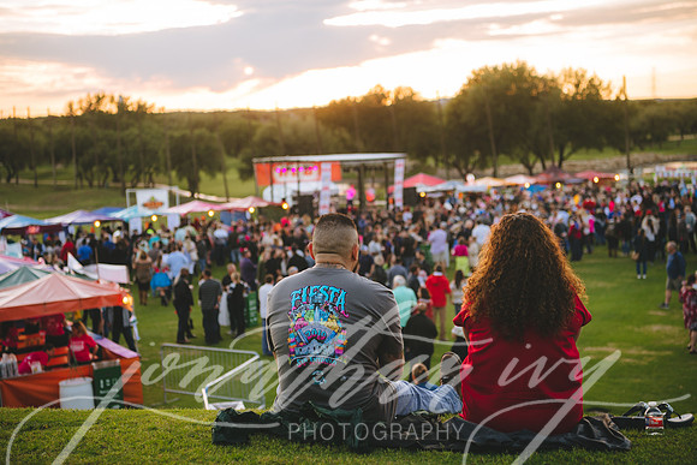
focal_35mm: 58
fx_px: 1123
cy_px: 232
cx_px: 348
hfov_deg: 34.5
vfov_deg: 23.4
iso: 90
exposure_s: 1/160
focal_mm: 58
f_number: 3.5
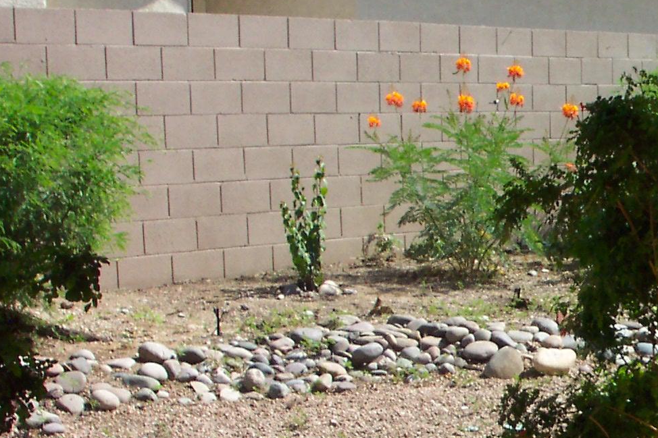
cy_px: 404
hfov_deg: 21.9
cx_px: 716
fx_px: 1608
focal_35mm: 88
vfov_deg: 15.3
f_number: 9.5
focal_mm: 7.5
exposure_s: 1/180
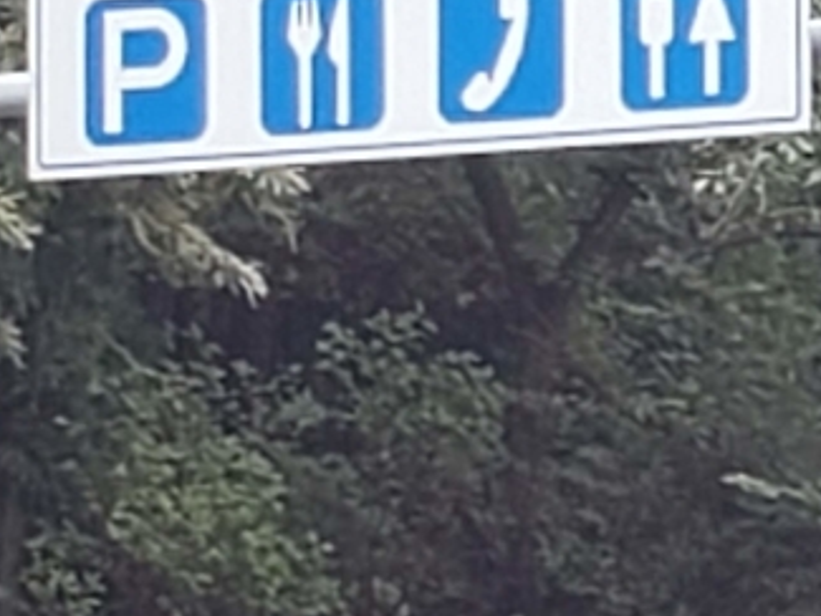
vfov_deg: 15.4
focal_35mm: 96
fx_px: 2278
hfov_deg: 19.8
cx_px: 821
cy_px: 351
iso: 50
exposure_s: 1/249
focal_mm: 4.3
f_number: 2.4
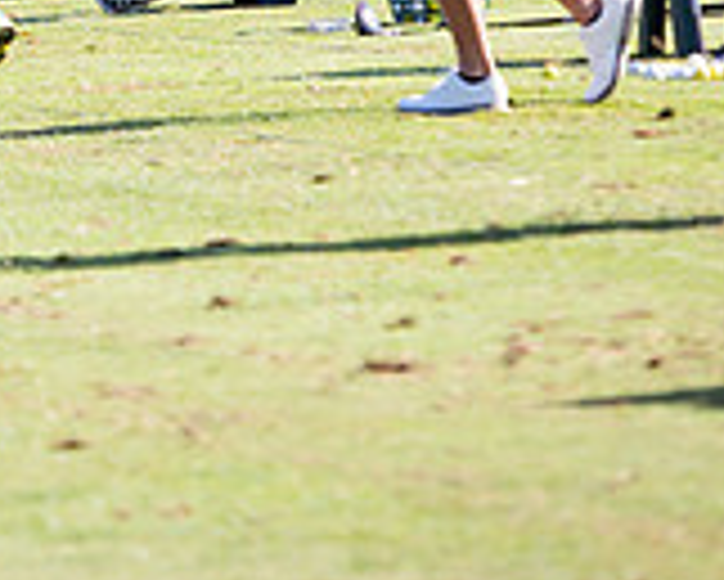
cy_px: -250
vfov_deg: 3.3
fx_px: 10163
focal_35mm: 474
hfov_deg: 4.1
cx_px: -238
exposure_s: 1/500
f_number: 3.2
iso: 100
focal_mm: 140
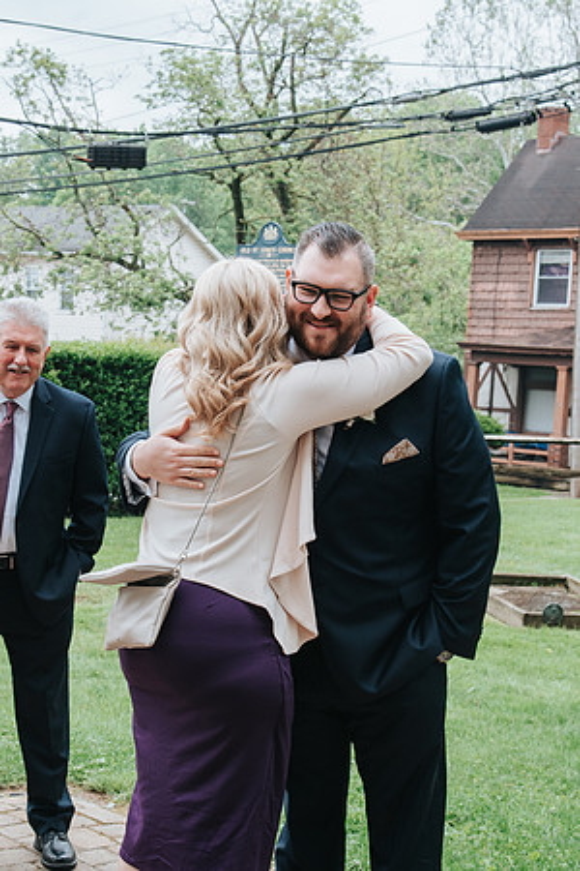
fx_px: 1666
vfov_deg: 29.3
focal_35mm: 69
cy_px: 436
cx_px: 219
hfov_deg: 19.7
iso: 400
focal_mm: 46
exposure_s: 1/200
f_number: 7.1
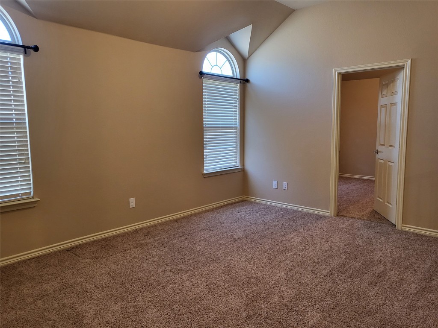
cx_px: 219
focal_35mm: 26
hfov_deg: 67.3
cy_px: 164
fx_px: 329
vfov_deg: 53.1
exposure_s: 1/40
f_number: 1.8
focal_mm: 4.25
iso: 200
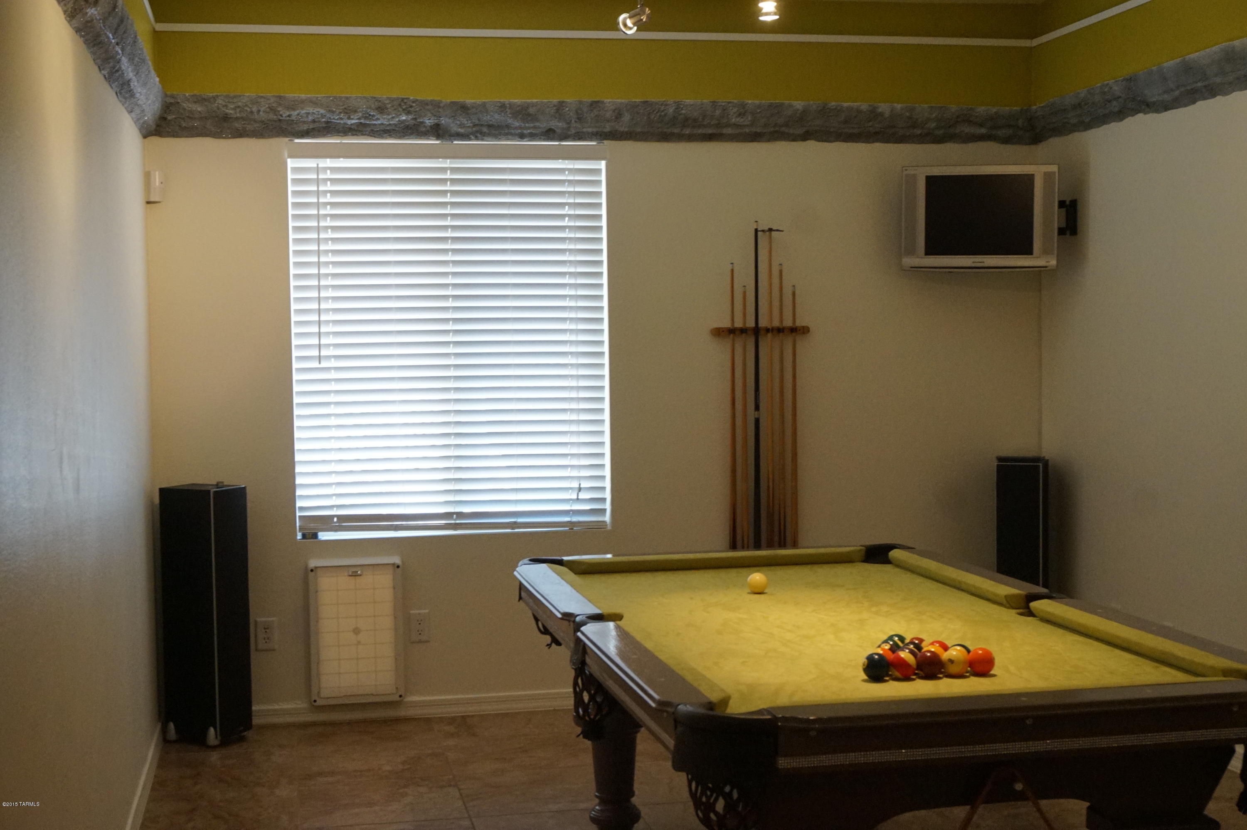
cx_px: 624
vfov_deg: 28.9
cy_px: 415
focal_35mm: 46
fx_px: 1610
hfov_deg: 42.3
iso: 2000
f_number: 6.3
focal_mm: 31
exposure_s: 1/125
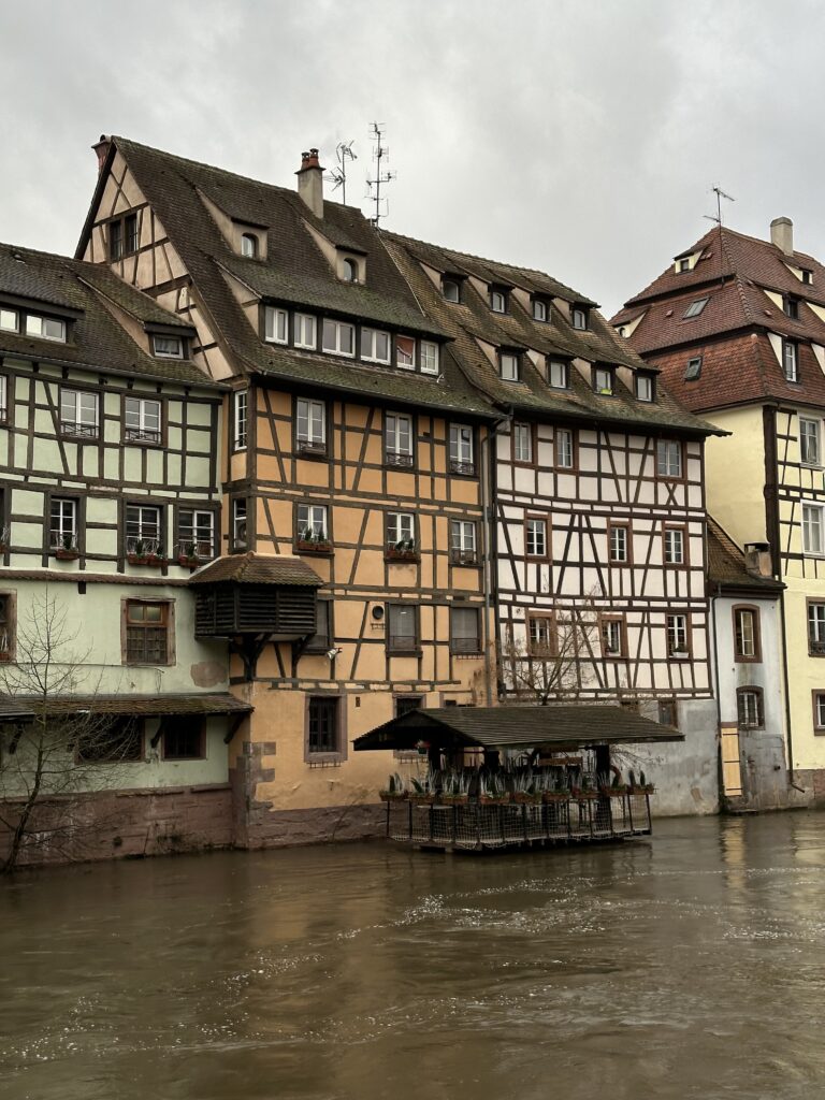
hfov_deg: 30.3
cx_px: 412
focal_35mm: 48
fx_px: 1525
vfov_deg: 39.7
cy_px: 550
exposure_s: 1/571
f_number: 1.78
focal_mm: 6.86
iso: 64
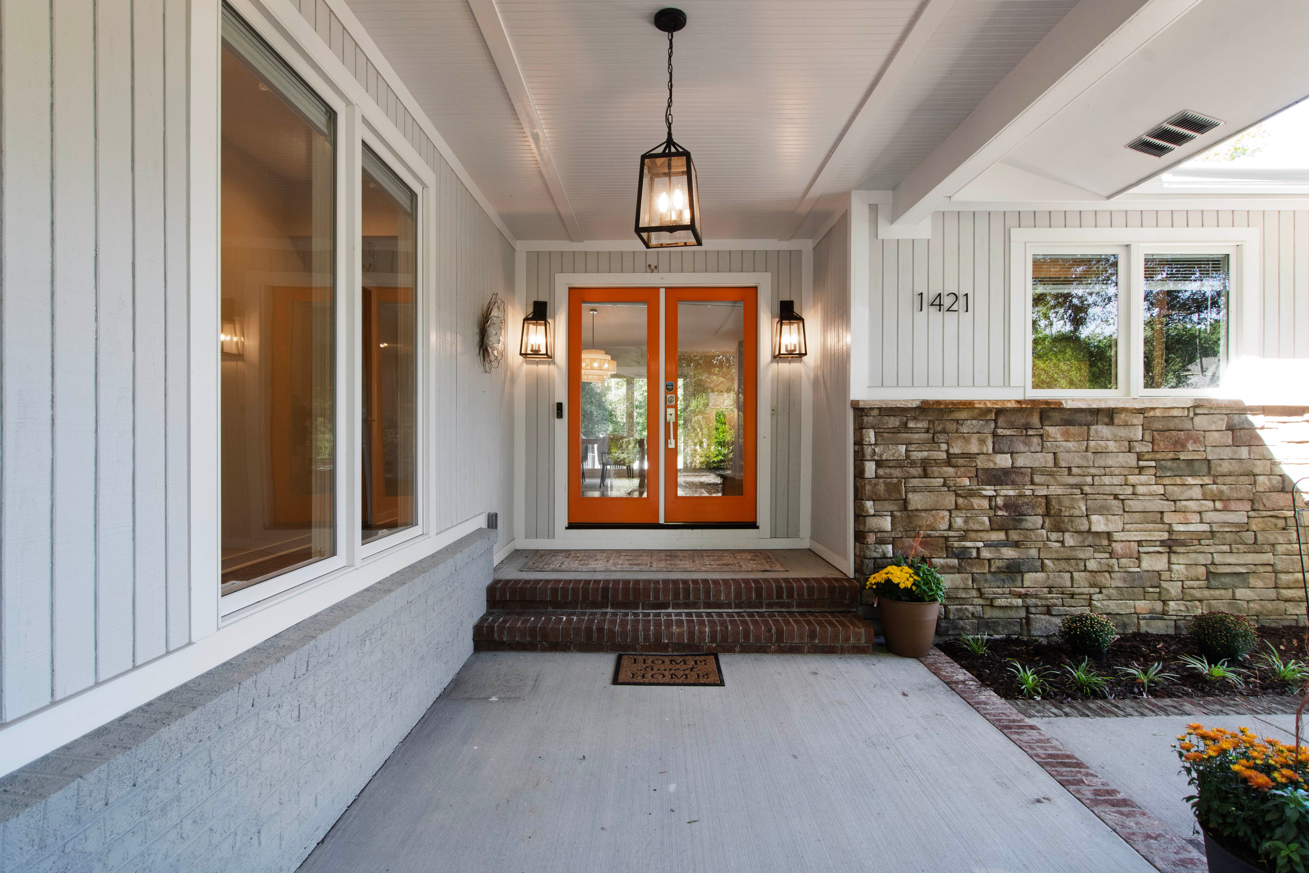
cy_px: 436
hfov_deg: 90.0
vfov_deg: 67.4
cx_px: 654
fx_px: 654
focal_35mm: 18
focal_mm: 12
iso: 400
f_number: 9
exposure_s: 1/20
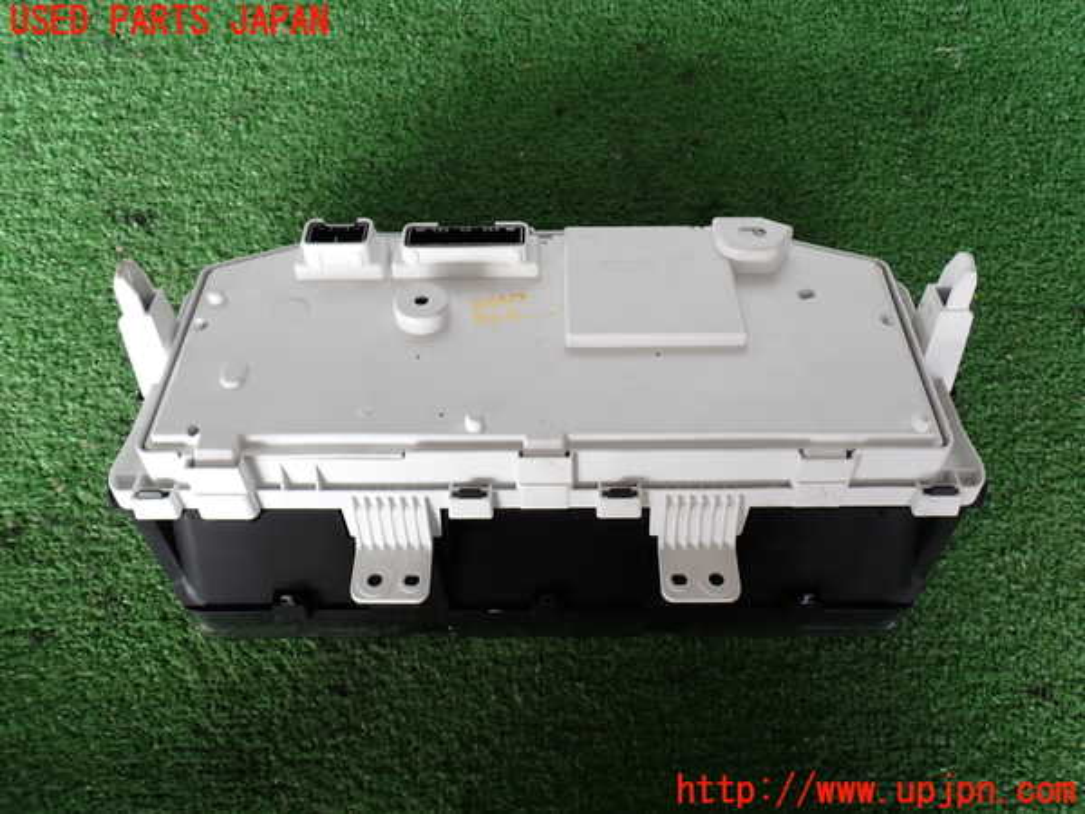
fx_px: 940
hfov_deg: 60.0
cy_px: 407
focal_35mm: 30
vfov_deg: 46.8
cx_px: 542
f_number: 3.2
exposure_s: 1/60
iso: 100
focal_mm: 5.4
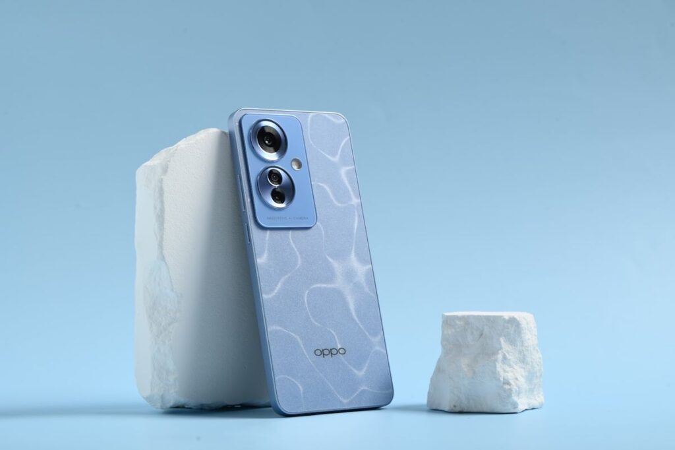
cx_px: 338
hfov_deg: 25.1
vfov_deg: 16.8
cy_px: 225
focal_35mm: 81
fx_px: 1518
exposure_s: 1/125
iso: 200
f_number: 11
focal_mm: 81
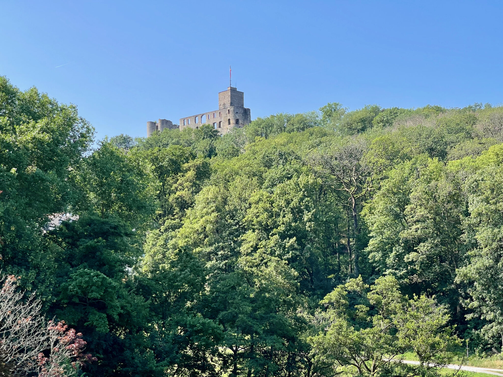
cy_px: 188
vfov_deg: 22.9
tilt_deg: +9.4
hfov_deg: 30.3
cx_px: 252
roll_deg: +0.4
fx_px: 930
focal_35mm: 64
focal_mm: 7.5
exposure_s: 1/677
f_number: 2.2
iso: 20
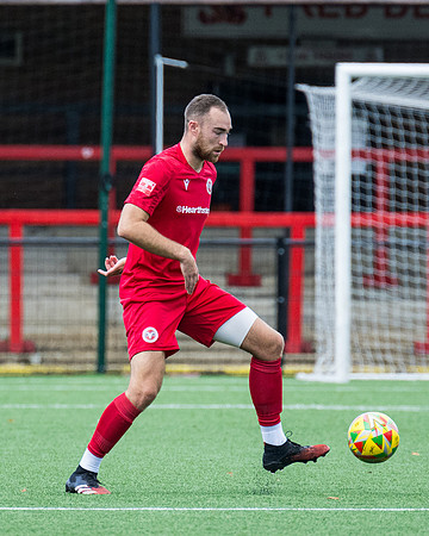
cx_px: 106
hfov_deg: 1.9
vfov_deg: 2.4
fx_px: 12983
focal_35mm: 818
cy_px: 238
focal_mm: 280
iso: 800
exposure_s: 1/2000
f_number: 4
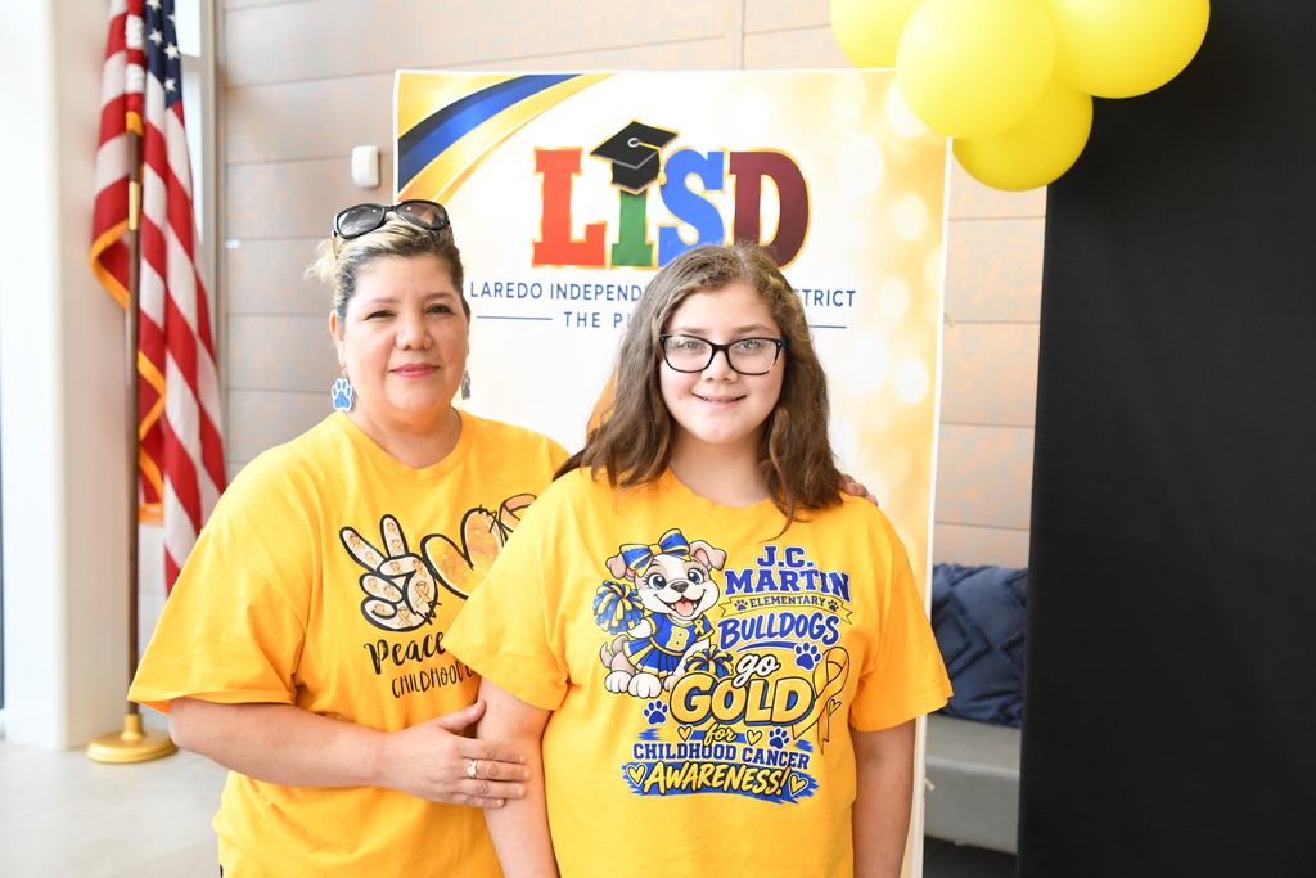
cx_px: 658
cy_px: 439
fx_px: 1316
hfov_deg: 53.1
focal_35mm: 36
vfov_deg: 36.9
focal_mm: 24
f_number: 5.6
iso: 1600
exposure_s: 1/320
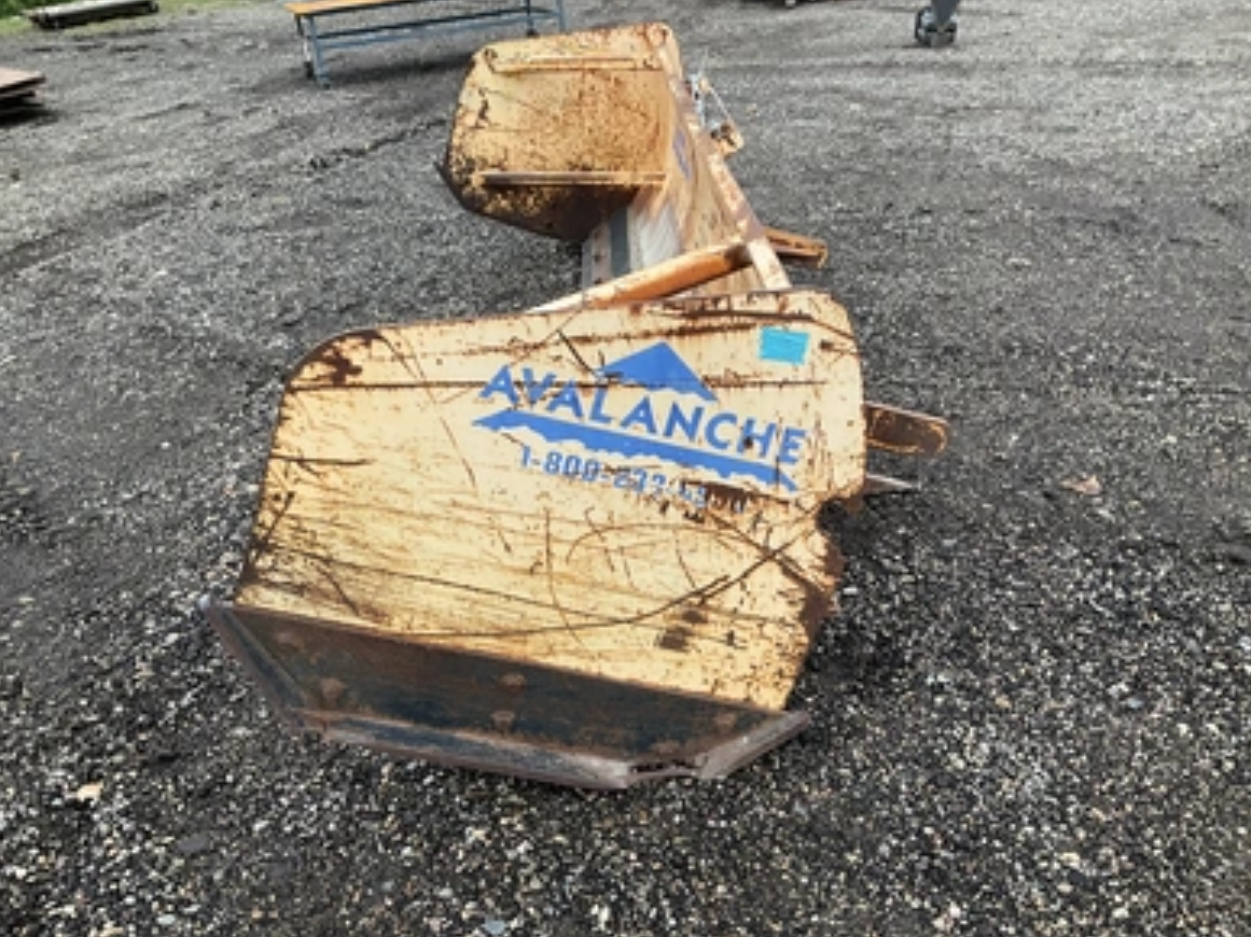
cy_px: 462
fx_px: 1084
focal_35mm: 30
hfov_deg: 60.0
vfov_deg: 46.8
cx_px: 621
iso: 25
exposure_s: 1/375
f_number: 1.8
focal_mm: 3
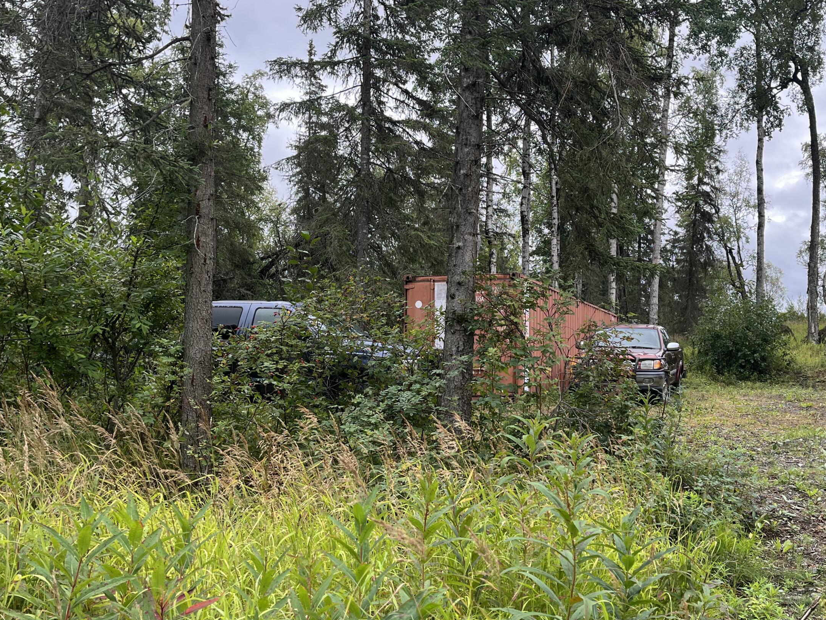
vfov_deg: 39.6
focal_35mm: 36
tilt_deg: +3.3
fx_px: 859
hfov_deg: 51.0
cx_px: 496
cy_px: 343
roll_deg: -0.2
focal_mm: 5.1
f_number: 1.6
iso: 50
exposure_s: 1/403
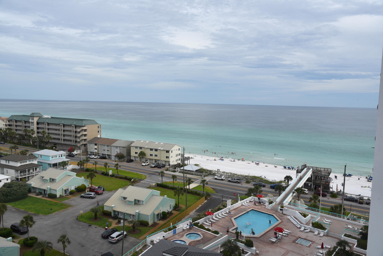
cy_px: 128
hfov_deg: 67.4
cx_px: 192
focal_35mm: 27
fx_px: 287
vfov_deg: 48.0
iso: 200
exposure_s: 1/400
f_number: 10
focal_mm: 27
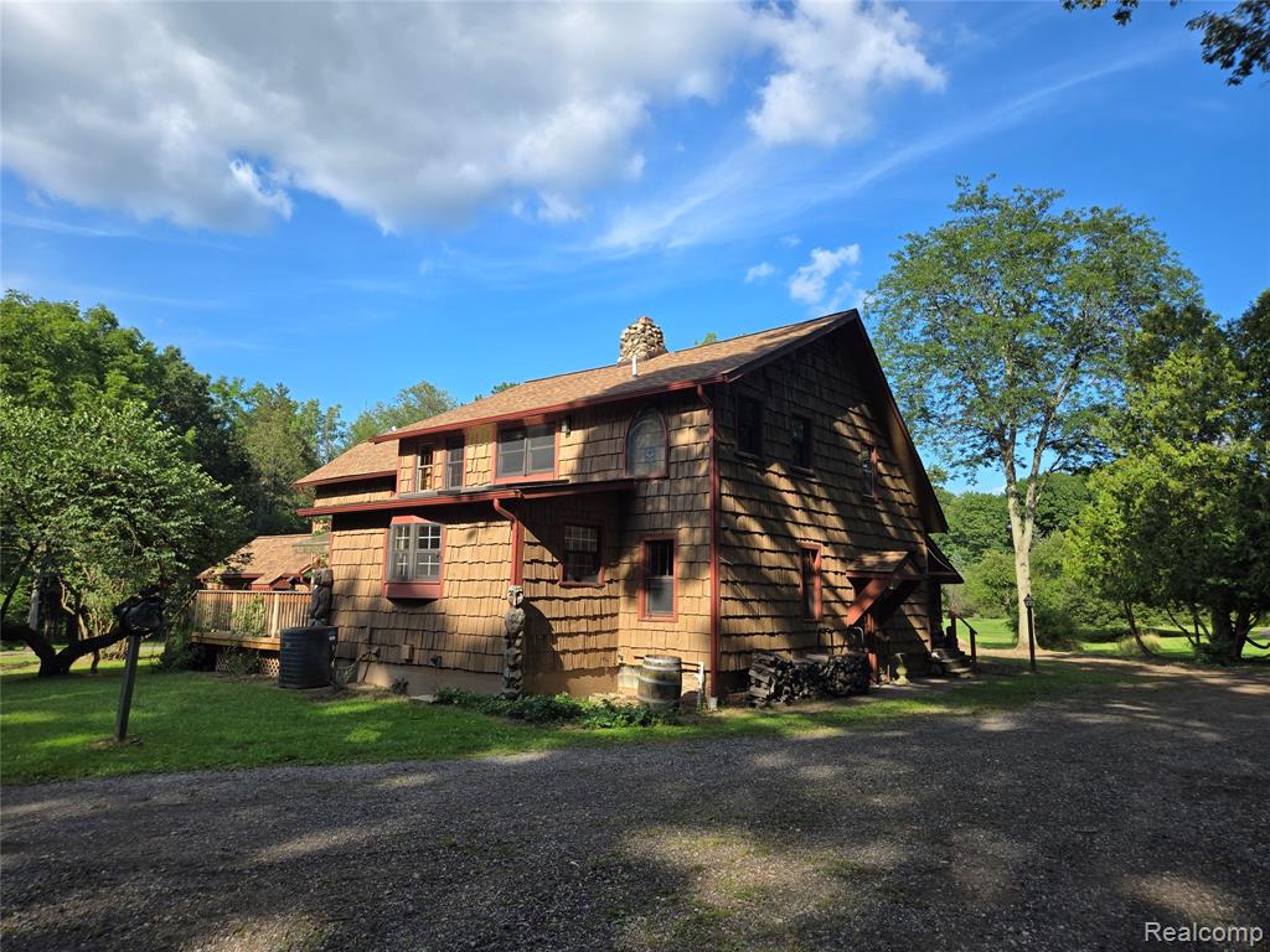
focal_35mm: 23
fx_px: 844
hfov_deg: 73.9
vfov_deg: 58.9
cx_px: 635
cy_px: 476
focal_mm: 5.4
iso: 25
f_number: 1.8
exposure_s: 1/994
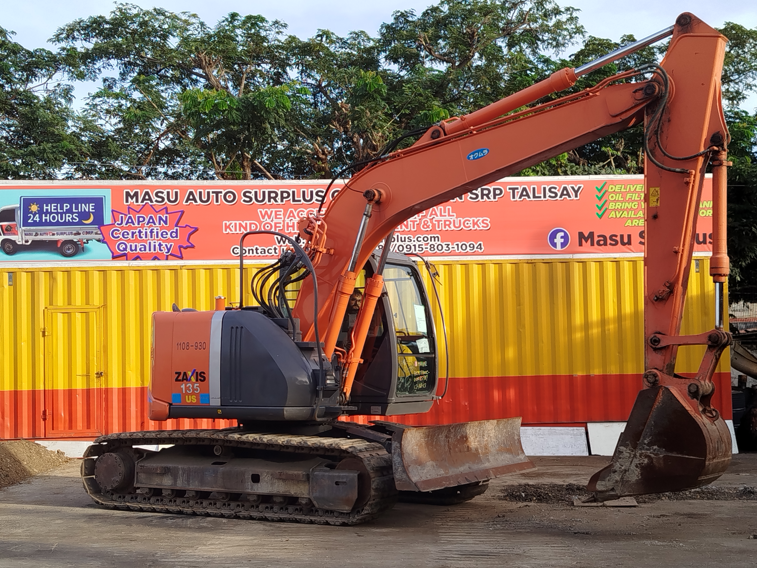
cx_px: 373
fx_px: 1181
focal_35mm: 54
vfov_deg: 27.0
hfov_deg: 35.5
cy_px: 289
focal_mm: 5.31
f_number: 1.7
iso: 50
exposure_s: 1/270
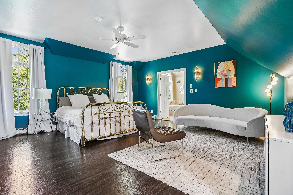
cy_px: 98
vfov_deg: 73.7
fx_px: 130
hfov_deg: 96.7
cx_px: 146
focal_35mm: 16
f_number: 7.1
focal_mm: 16
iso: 400
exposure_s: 1/8
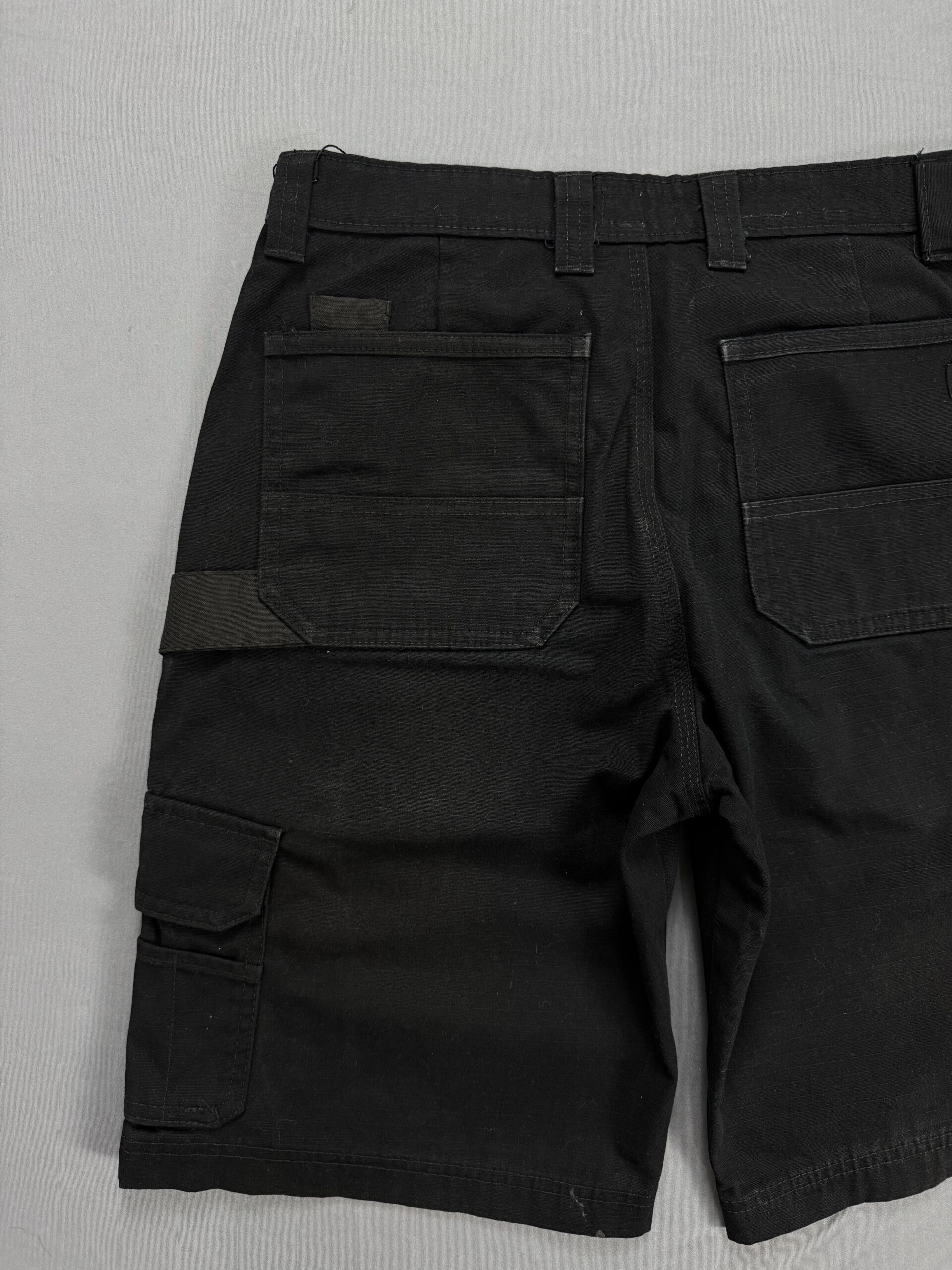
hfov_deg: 56.8
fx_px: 880
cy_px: 635
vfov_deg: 71.6
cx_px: 476
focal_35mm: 24
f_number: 1.78
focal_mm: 6.76
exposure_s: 1/60
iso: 320
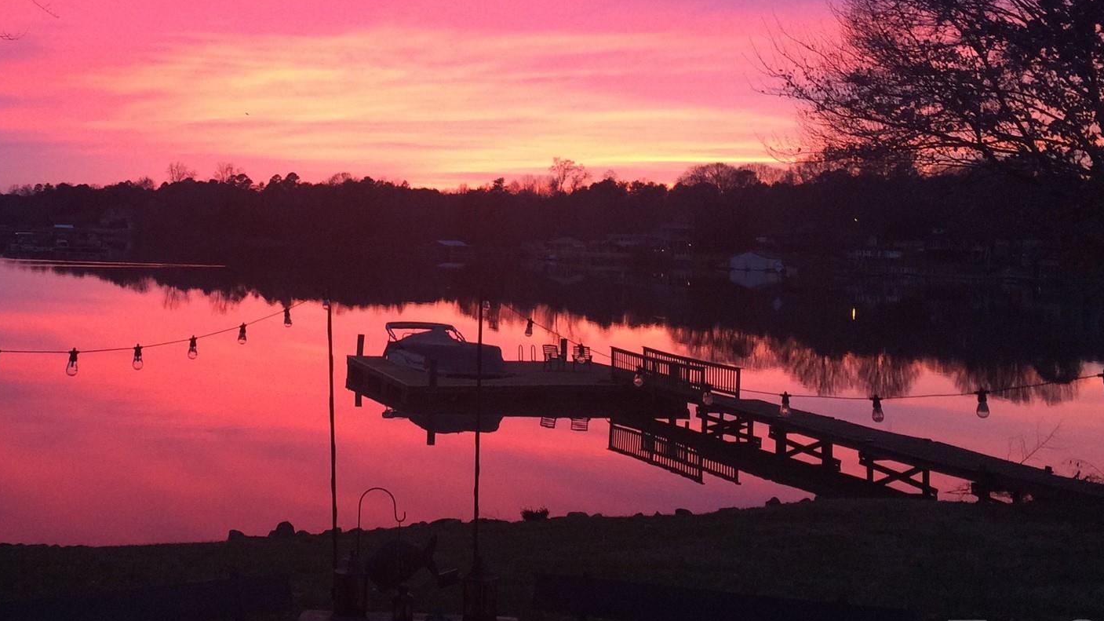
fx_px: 1346
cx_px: 395
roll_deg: -2.3
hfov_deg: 44.1
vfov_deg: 25.7
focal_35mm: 46
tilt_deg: +1.9
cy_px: 171
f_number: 2.2
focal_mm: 4.15
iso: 125
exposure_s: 1/30
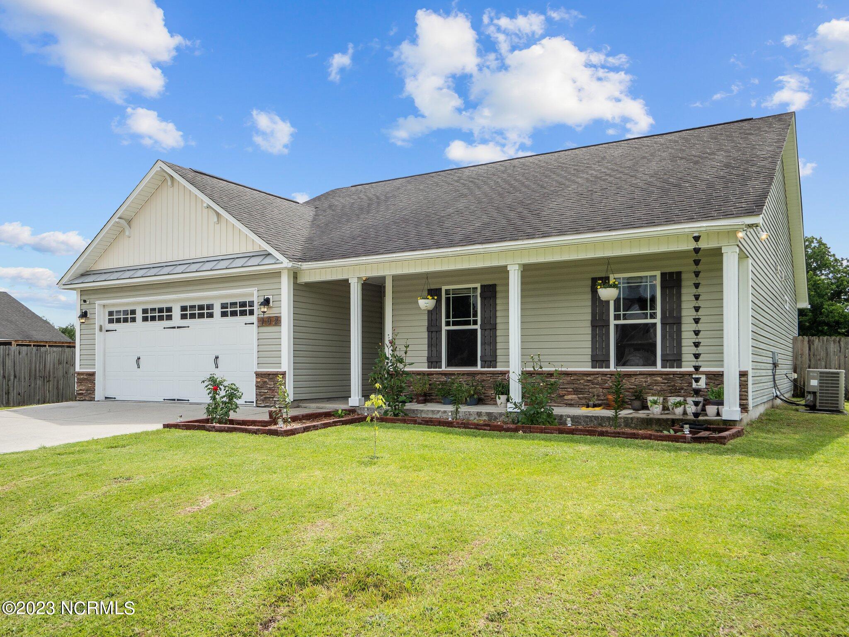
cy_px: 318
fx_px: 687
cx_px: 424
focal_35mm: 28
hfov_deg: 63.4
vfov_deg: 49.7
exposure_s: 1/640
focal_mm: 14
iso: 200
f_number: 5.6
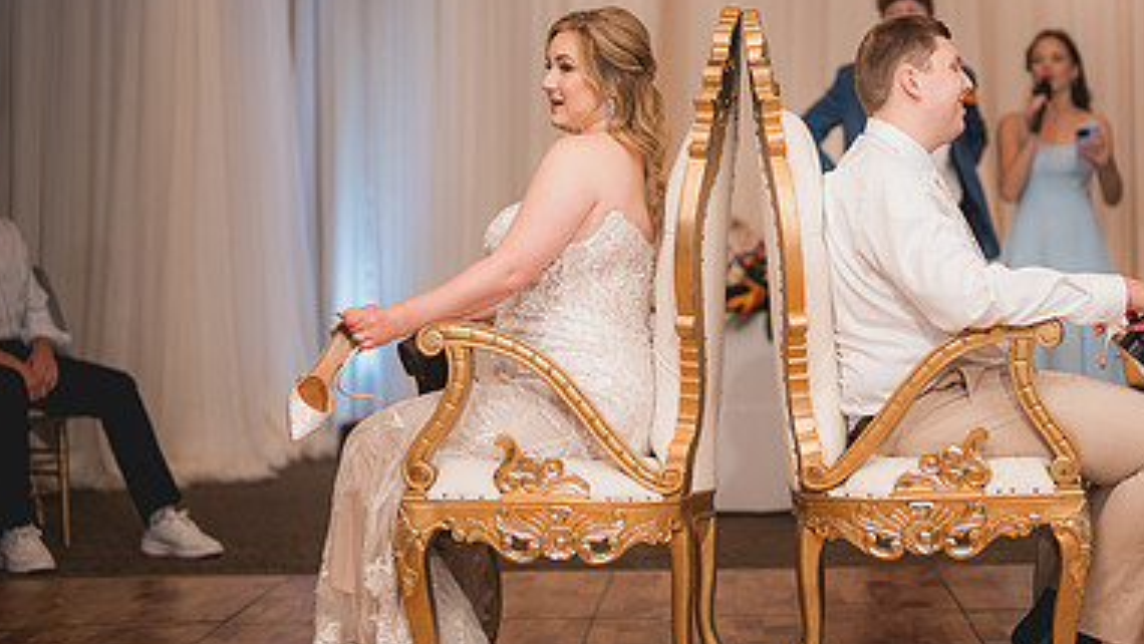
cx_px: 777
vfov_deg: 15.1
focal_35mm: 80
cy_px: 206
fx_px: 2427
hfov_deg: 26.3
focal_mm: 50
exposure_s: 1/250
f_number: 1.2
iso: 80
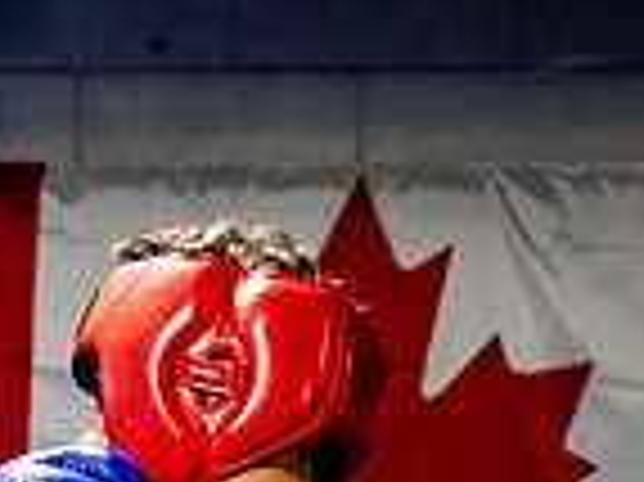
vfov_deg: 7.2
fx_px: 3773
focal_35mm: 203
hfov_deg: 9.5
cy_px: 782
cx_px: -248
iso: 5000
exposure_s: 1/800
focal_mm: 35
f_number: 2.8
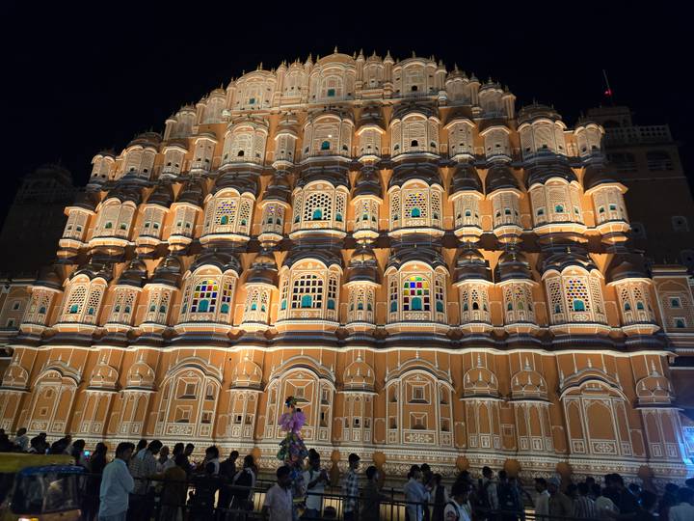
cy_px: 260
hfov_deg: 73.9
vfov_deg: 58.9
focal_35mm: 23
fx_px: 461
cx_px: 347
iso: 320
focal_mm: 5.4
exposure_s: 1/100
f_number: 1.8
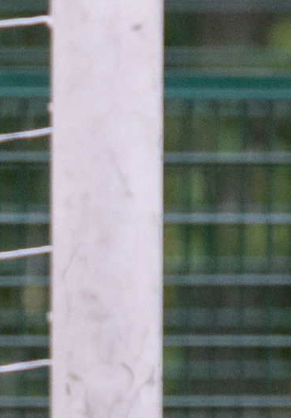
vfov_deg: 0.5
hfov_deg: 0.3
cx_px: -374
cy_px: 334
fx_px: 48215
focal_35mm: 4100
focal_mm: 400
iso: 1400
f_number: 5.6
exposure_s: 1/1250
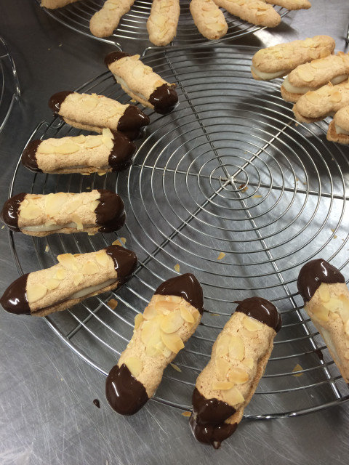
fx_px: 403
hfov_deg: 46.8
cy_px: 232
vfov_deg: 60.0
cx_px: 174
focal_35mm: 30
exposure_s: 1/30
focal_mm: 4.12
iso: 50
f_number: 2.2
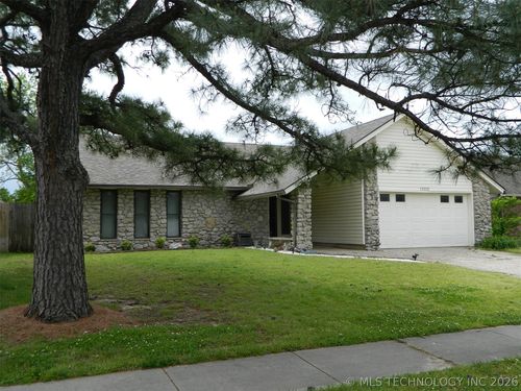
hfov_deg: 58.4
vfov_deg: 45.4
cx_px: 260
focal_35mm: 31
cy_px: 196
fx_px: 467
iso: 80
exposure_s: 1/640
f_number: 3.2
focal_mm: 5.6
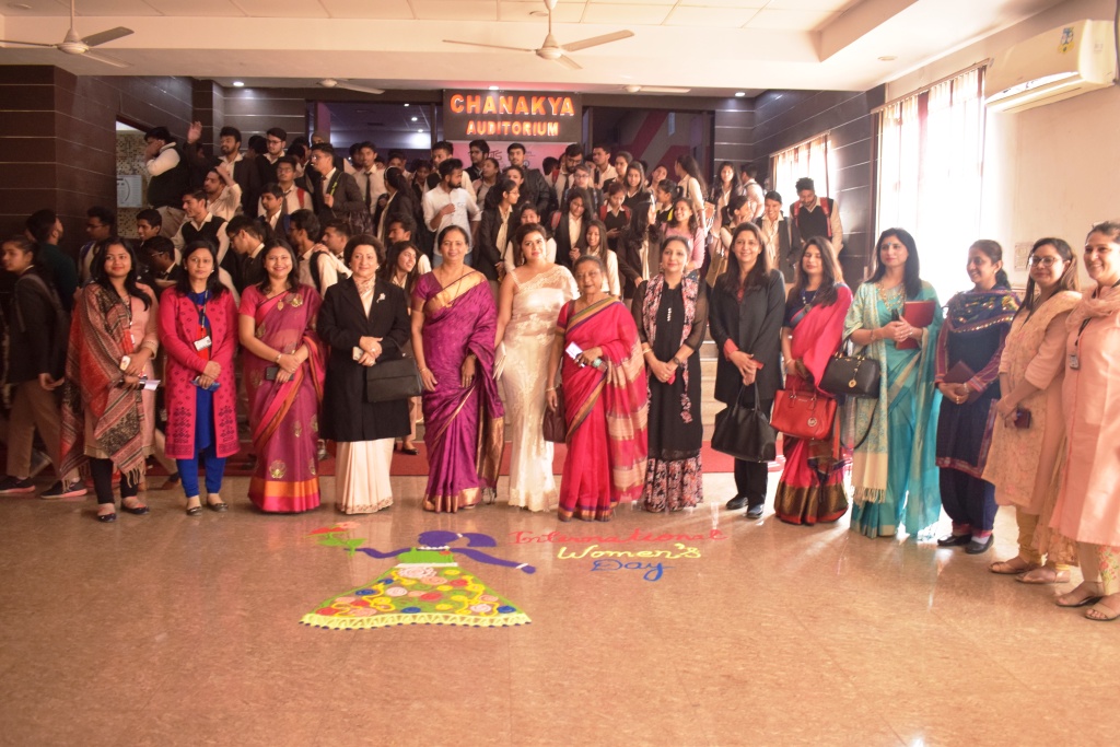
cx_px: 560
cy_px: 374
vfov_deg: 41.7
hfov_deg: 59.5
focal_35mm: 32
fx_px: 980
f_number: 5
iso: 1250
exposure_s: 1/50
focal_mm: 21
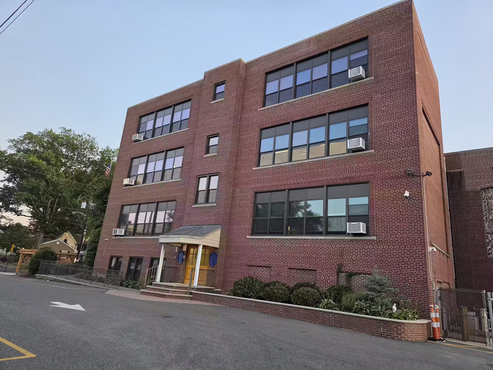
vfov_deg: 58.9
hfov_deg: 73.9
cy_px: 185
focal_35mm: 23
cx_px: 246
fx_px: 328
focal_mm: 6.3
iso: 160
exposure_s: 1/180
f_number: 1.7
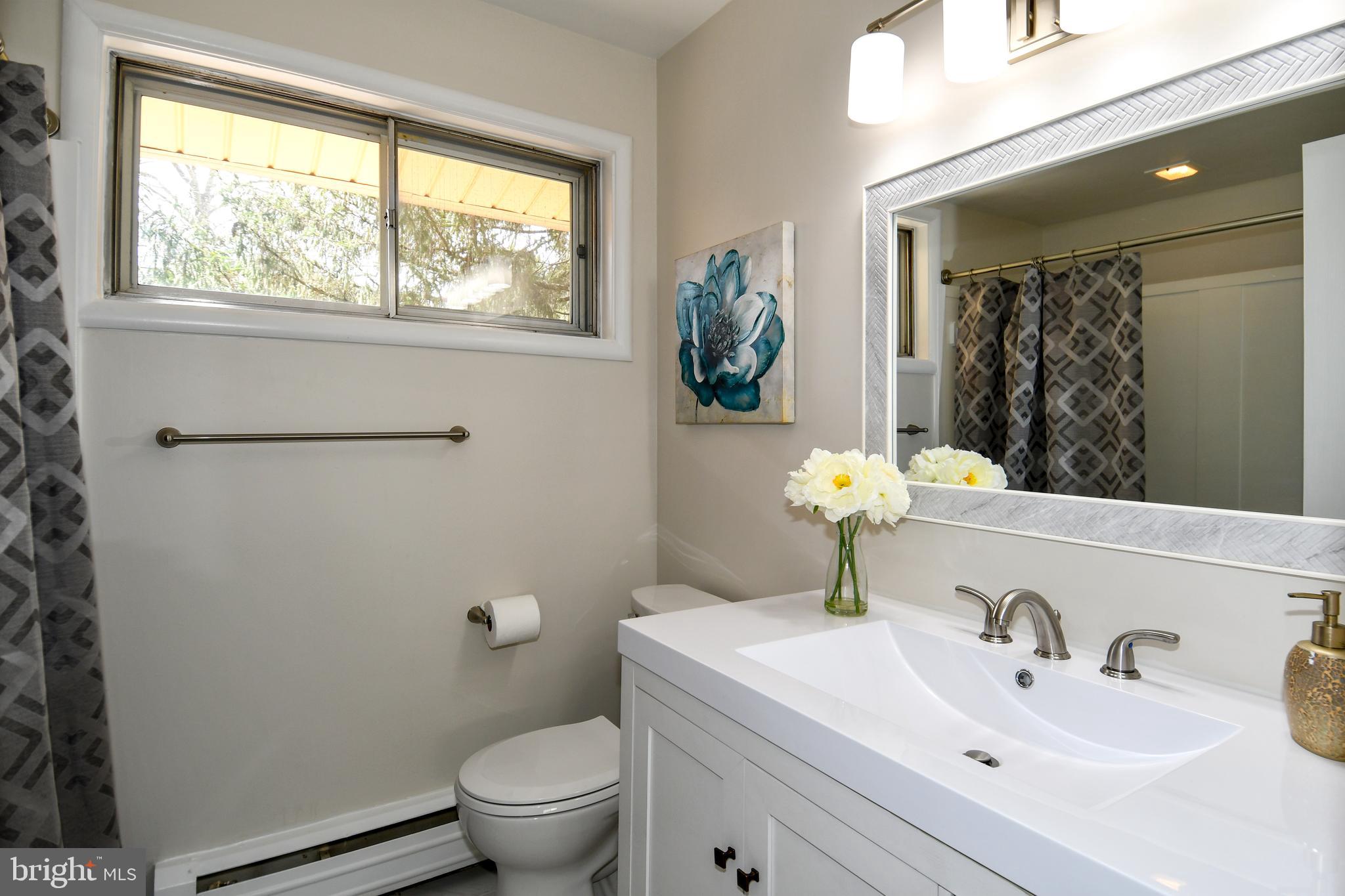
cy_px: 448
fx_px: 672
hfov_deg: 90.0
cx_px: 672
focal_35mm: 18
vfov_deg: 67.4
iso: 200
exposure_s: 1/100
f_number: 5
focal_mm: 12
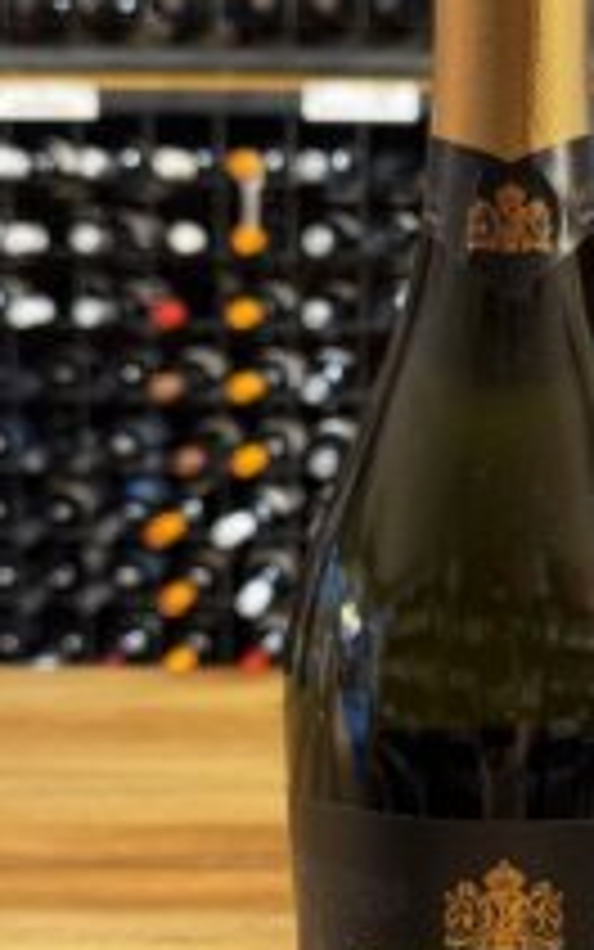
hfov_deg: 24.4
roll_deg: +0.1
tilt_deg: -6.3
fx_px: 1346
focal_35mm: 52
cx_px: 495
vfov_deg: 38.8
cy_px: 531
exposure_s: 1/50
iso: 320
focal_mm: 6.76
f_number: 1.78
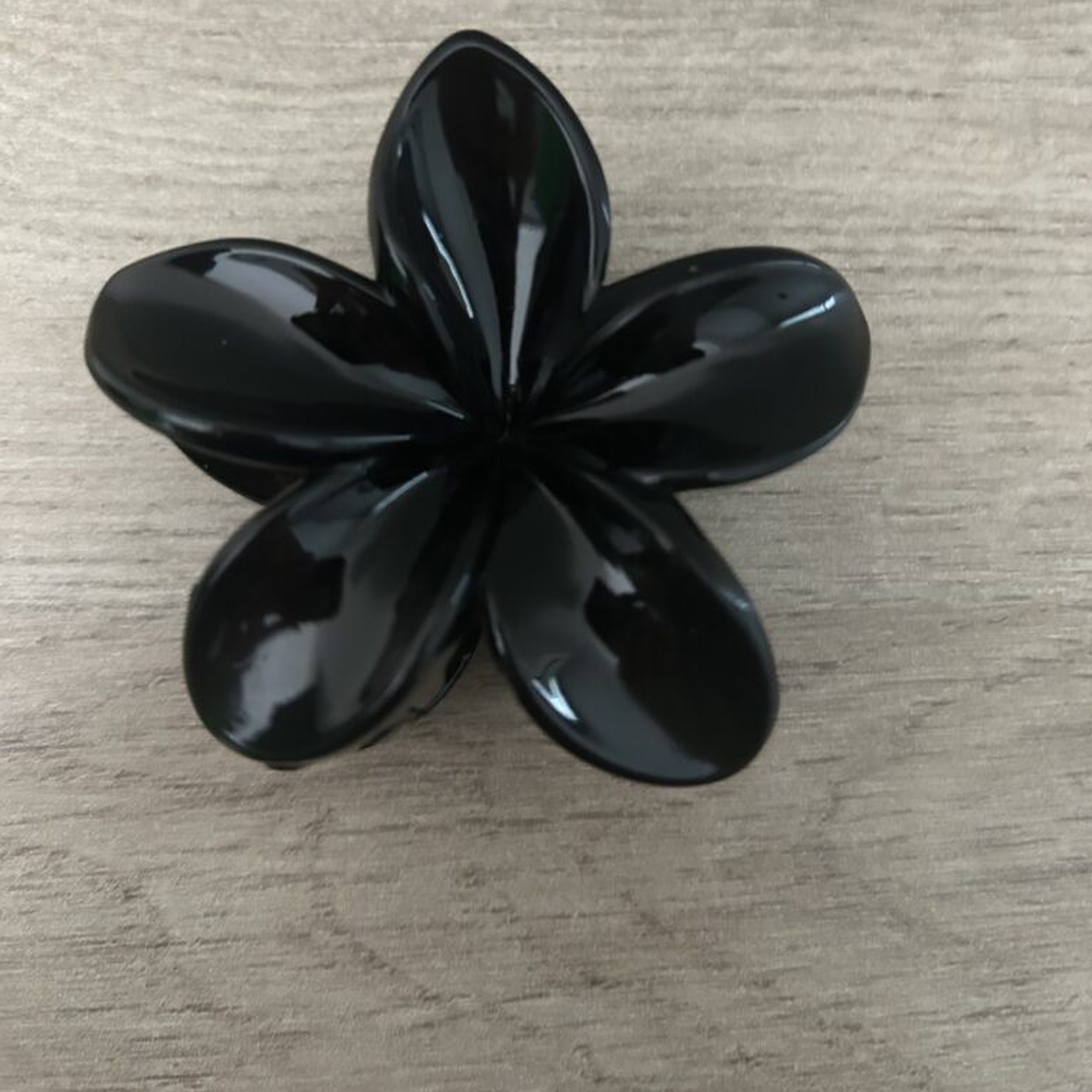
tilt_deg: -84.1
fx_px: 1106
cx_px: 548
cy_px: 406
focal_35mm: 31
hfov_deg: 52.5
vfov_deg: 51.9
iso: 640
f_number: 1.5
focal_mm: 5.7
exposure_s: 1/37
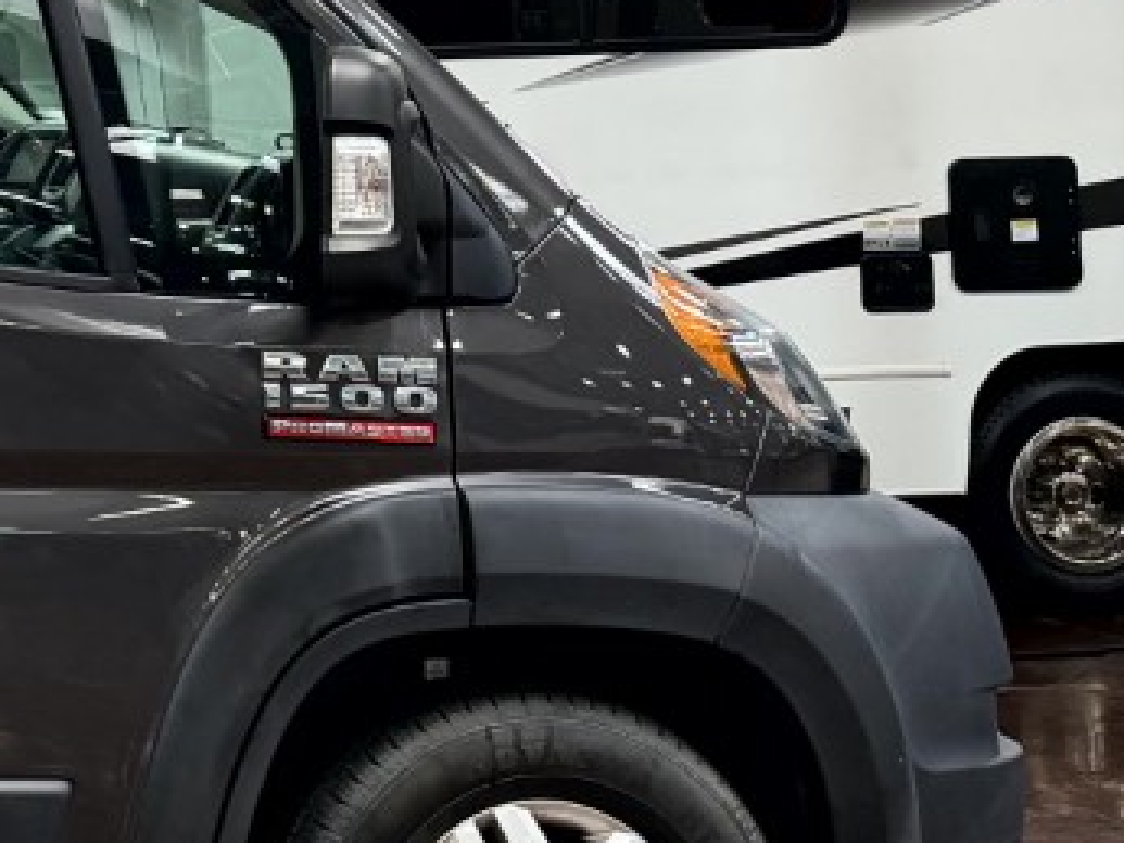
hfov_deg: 16.6
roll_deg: +1.5
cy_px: -10
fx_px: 3151
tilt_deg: +2.4
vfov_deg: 15.0
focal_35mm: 97
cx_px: -933
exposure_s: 1/121
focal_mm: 6.76
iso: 200
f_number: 1.78
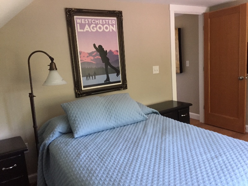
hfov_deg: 61.7
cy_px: 93
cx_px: 124
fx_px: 208
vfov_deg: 48.2
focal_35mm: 29
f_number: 2.2
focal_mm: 4.15
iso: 250
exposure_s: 1/30
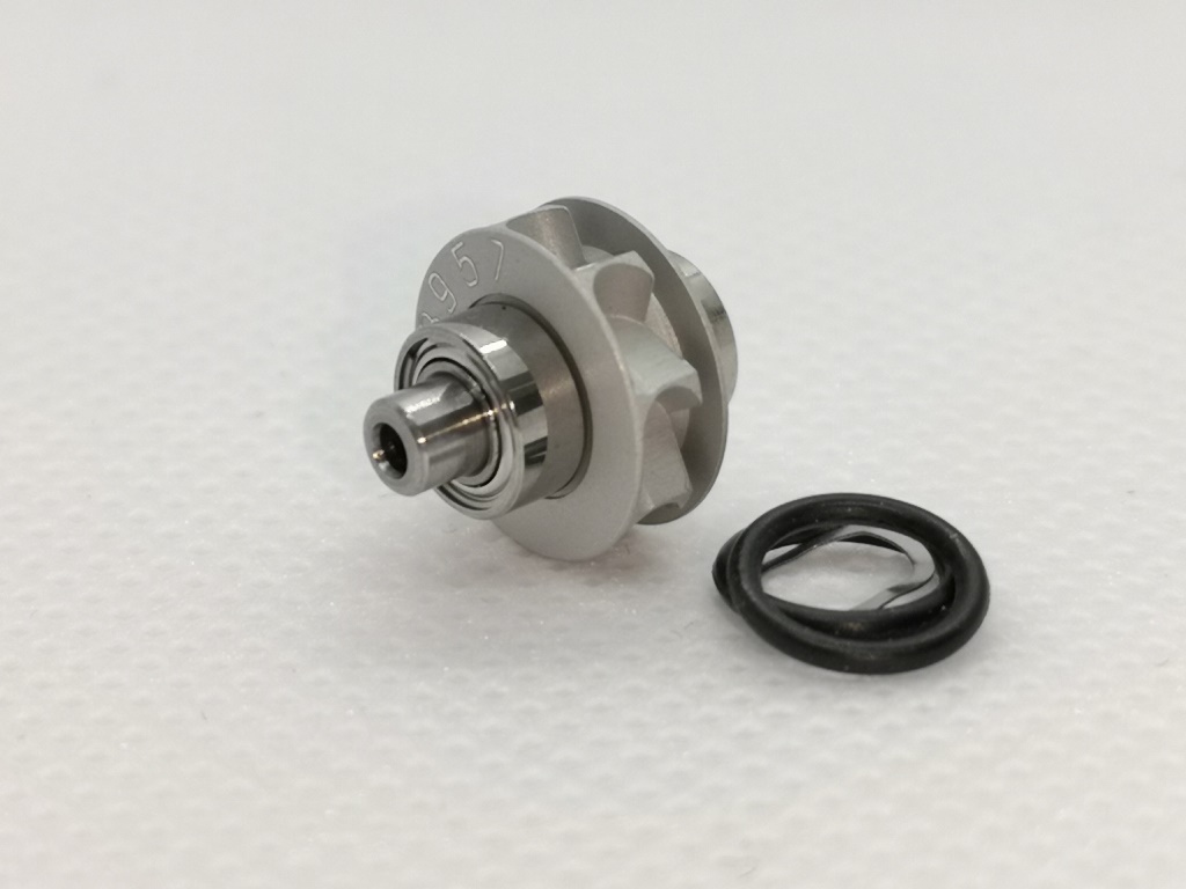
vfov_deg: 19.4
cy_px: 444
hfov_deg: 25.7
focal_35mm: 76
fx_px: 2604
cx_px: 593
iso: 50
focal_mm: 3.95
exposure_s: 1/106
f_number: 1.8
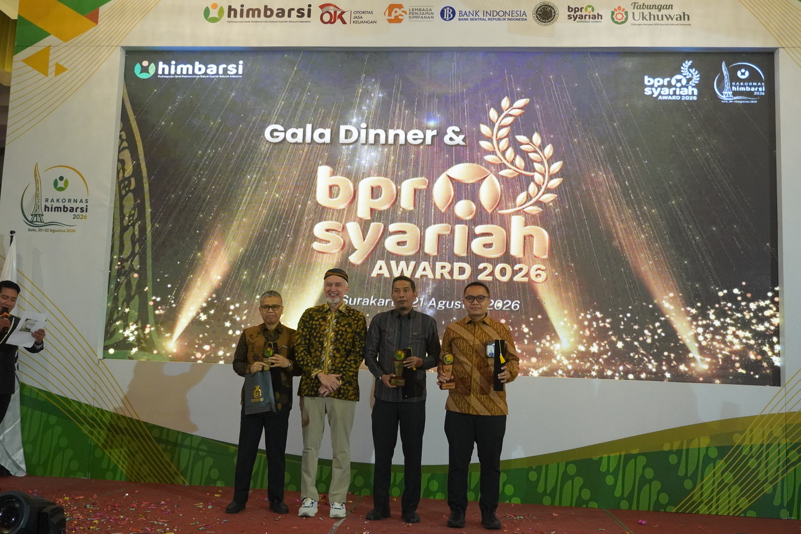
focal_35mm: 36
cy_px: 267
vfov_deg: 36.9
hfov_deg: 53.1
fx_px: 801
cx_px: 400
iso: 2500
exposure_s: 1/160
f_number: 4.5
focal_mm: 24
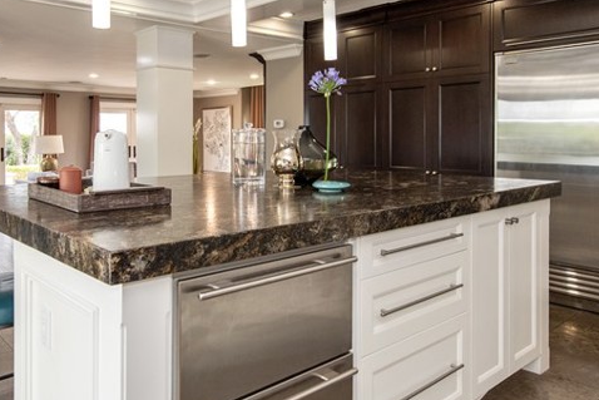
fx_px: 499
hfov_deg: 61.1
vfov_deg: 43.1
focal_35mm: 30
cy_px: 139
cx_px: 223
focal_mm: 14
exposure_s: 1/125
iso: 800
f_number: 5.6
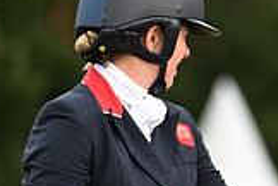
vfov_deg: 1.3
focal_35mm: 1036
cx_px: 475
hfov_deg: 2.0
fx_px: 8000
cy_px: 213
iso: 1800
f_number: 5.6
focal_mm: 290
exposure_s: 1/1000
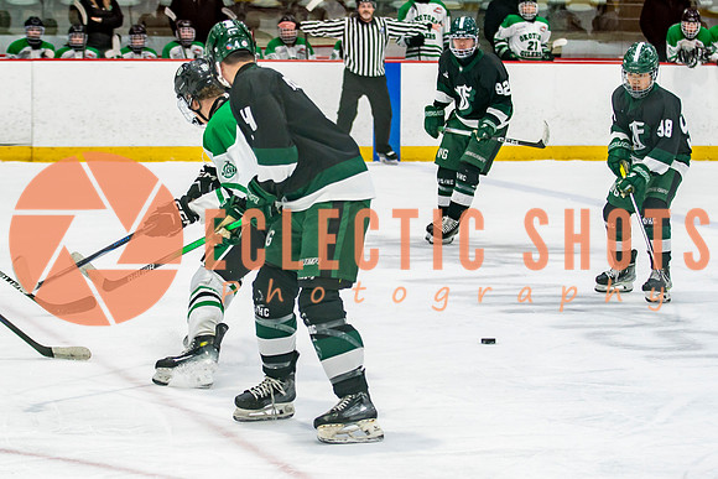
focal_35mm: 142
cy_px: 201
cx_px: 291
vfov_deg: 9.7
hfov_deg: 14.4
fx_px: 2832
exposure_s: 1/640
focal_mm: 75
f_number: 3.2
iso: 640
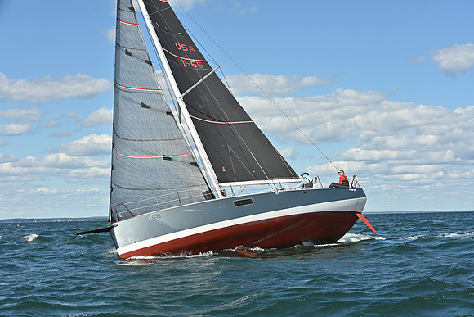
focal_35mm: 70
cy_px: 158
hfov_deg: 28.8
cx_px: 237
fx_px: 922
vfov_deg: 19.5
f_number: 9
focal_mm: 70
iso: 320
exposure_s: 1/1250
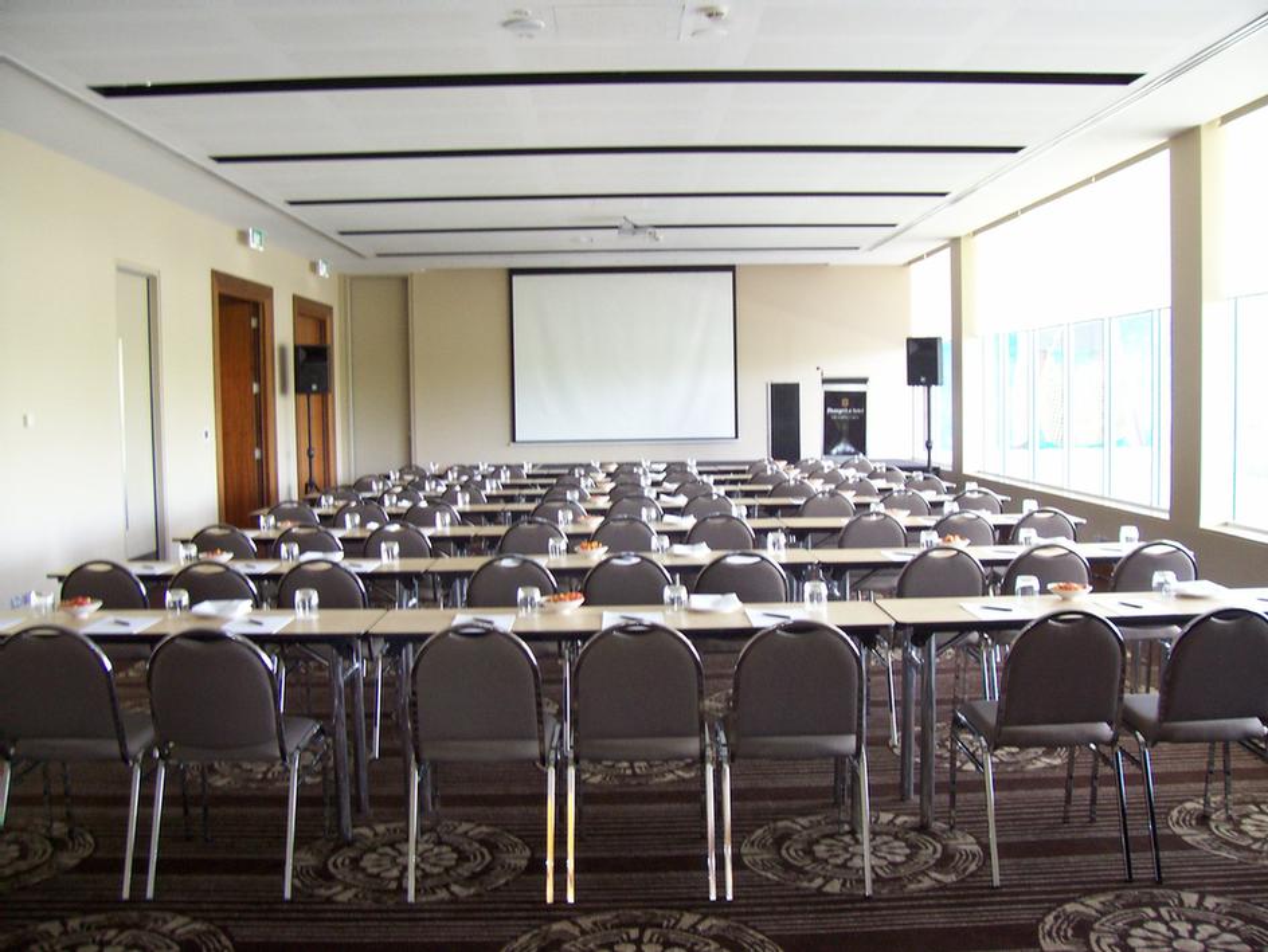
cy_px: 476
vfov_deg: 41.8
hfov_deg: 53.9
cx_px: 634
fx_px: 1246
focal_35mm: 34
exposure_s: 1/14.6
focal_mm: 5.6
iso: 140
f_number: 2.7
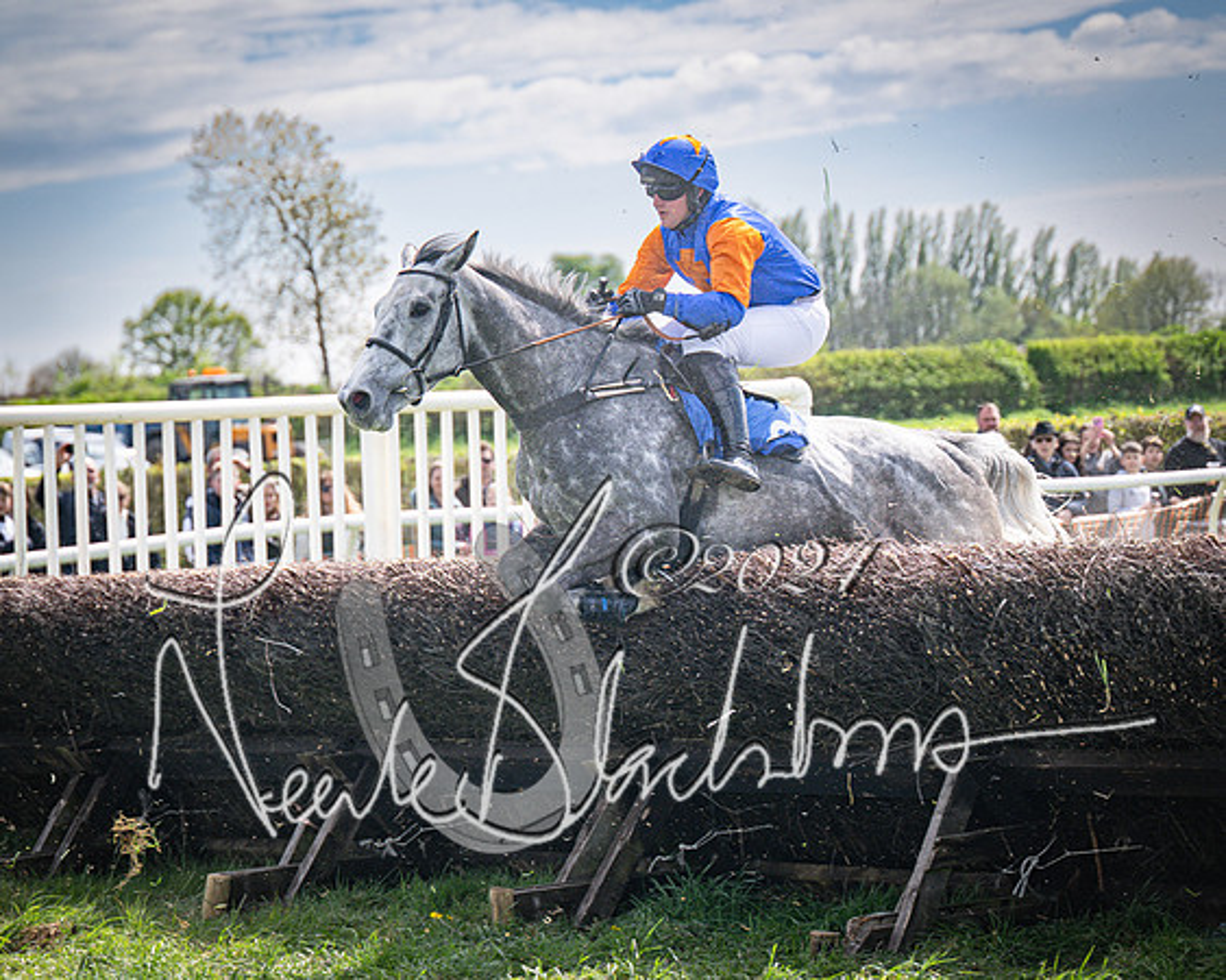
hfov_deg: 13.3
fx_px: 5277
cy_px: 546
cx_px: 627
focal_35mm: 145
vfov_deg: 10.6
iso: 200
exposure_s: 1/2000
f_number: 4
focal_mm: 98
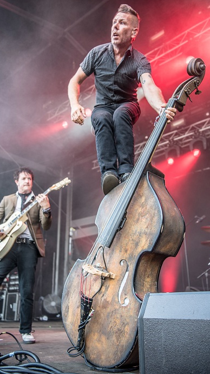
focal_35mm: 35
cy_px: 179
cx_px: 97
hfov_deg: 33.7
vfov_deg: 56.6
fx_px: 347
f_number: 2.8
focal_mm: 32
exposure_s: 1/100
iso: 125
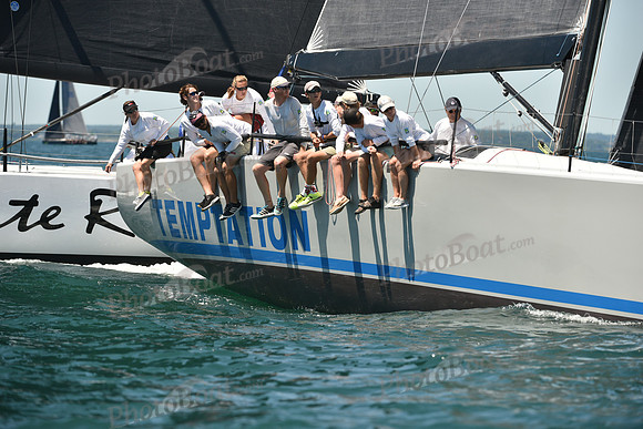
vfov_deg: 5.5
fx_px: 4466
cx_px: 322
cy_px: 214
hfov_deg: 8.2
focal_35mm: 250
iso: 250
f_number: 6.3
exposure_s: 1/1000
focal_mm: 250
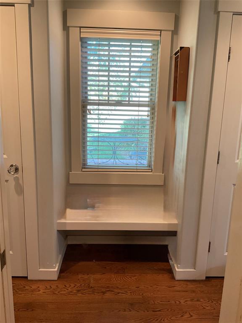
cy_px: 162
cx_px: 121
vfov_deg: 61.7
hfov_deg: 48.2
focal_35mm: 29
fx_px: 270
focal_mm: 3
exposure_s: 1/60
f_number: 1.8
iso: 80
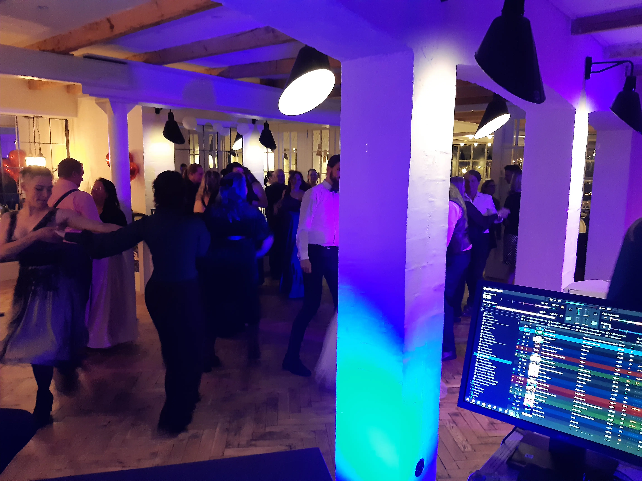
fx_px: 482
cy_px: 240
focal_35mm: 26
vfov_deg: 53.1
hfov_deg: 67.3
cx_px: 321
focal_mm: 3.92
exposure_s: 1/25
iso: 400
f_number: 1.7
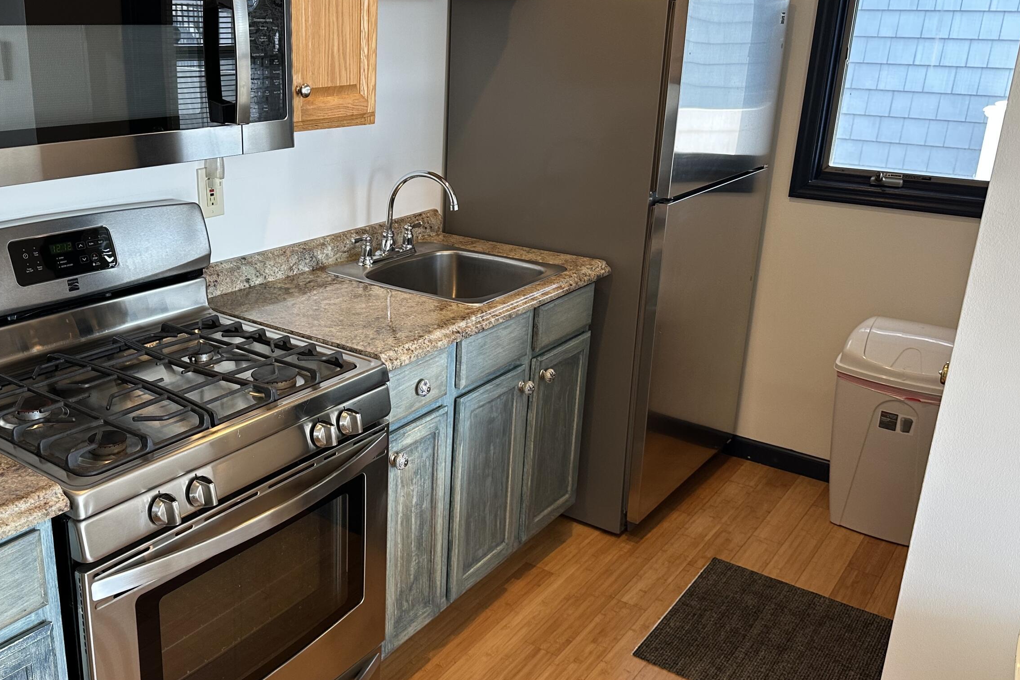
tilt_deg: -18.5
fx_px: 935
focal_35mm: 33
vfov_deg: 40.0
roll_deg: -1.3
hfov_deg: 56.4
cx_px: 369
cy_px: 342
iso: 160
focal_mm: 6.86
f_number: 1.78
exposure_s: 1/120
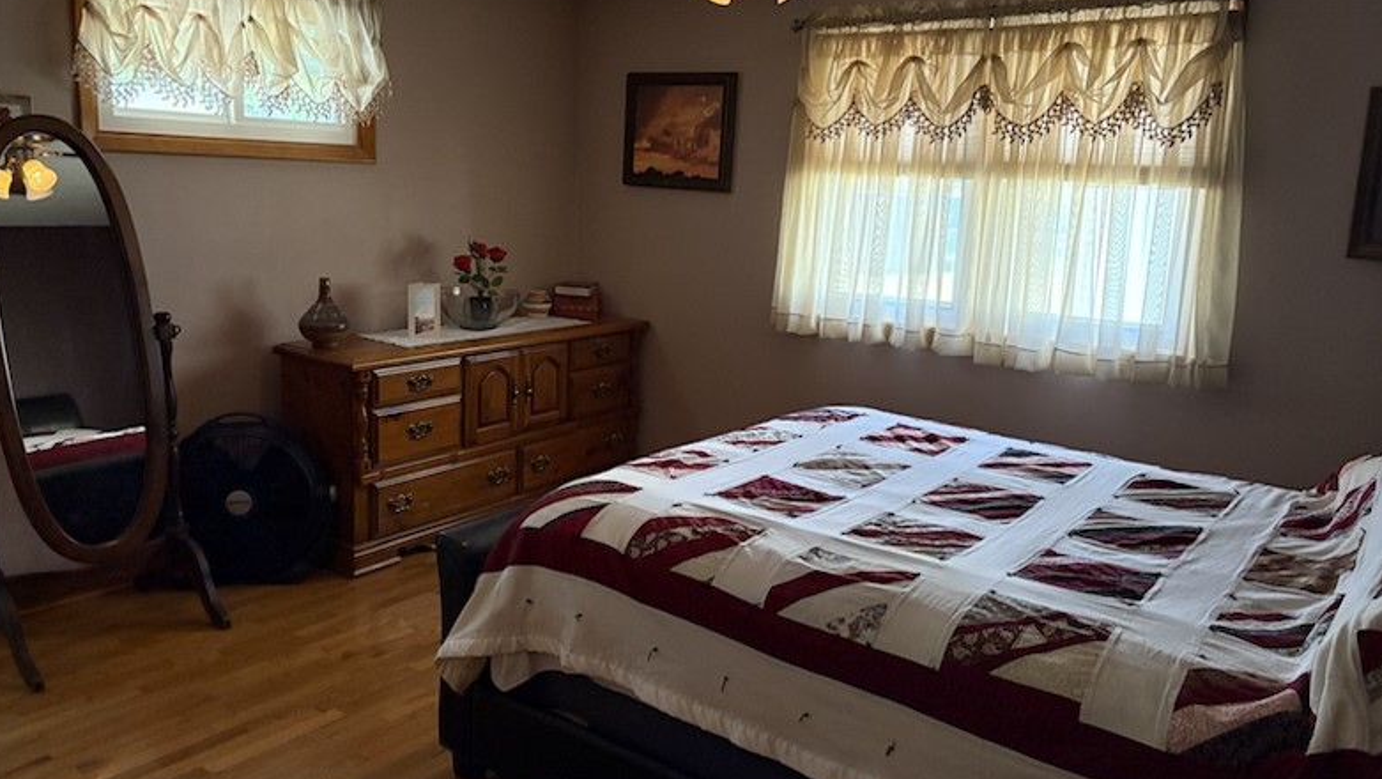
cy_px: 363
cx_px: 687
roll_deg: -1.3
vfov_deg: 40.2
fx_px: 1063
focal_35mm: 29
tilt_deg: -10.3
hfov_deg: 66.0
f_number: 1.6
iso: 500
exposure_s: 1/60
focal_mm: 5.96
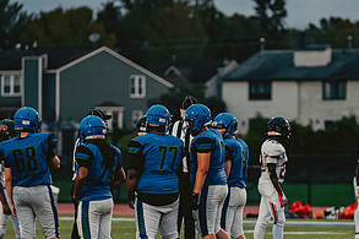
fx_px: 3438
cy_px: 177
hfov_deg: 6.0
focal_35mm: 345
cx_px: 211
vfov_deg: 4.0
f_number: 2.8
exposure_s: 1/1250
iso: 2000
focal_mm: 170
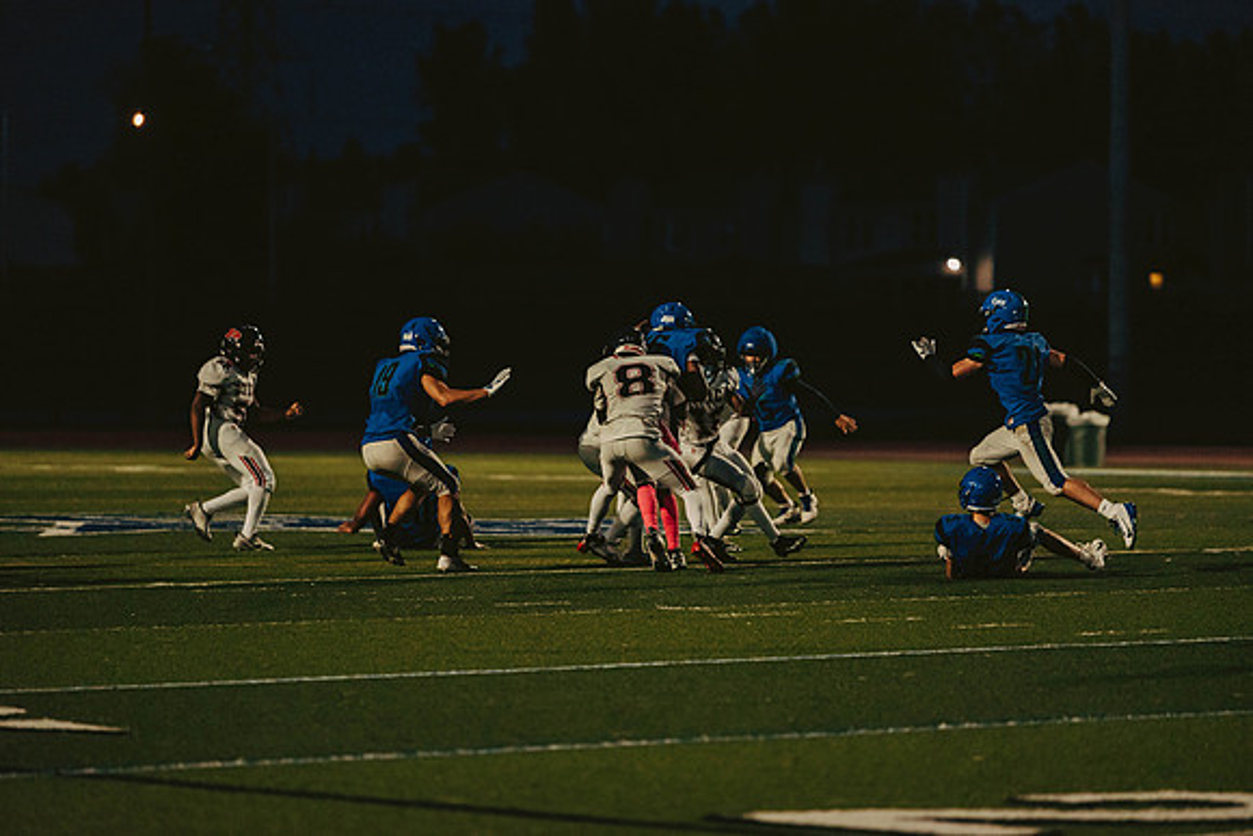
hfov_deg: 10.3
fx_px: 6962
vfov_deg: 6.9
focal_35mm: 200
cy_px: 418
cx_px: 626
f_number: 2.8
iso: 1600
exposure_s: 1/1250
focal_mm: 200
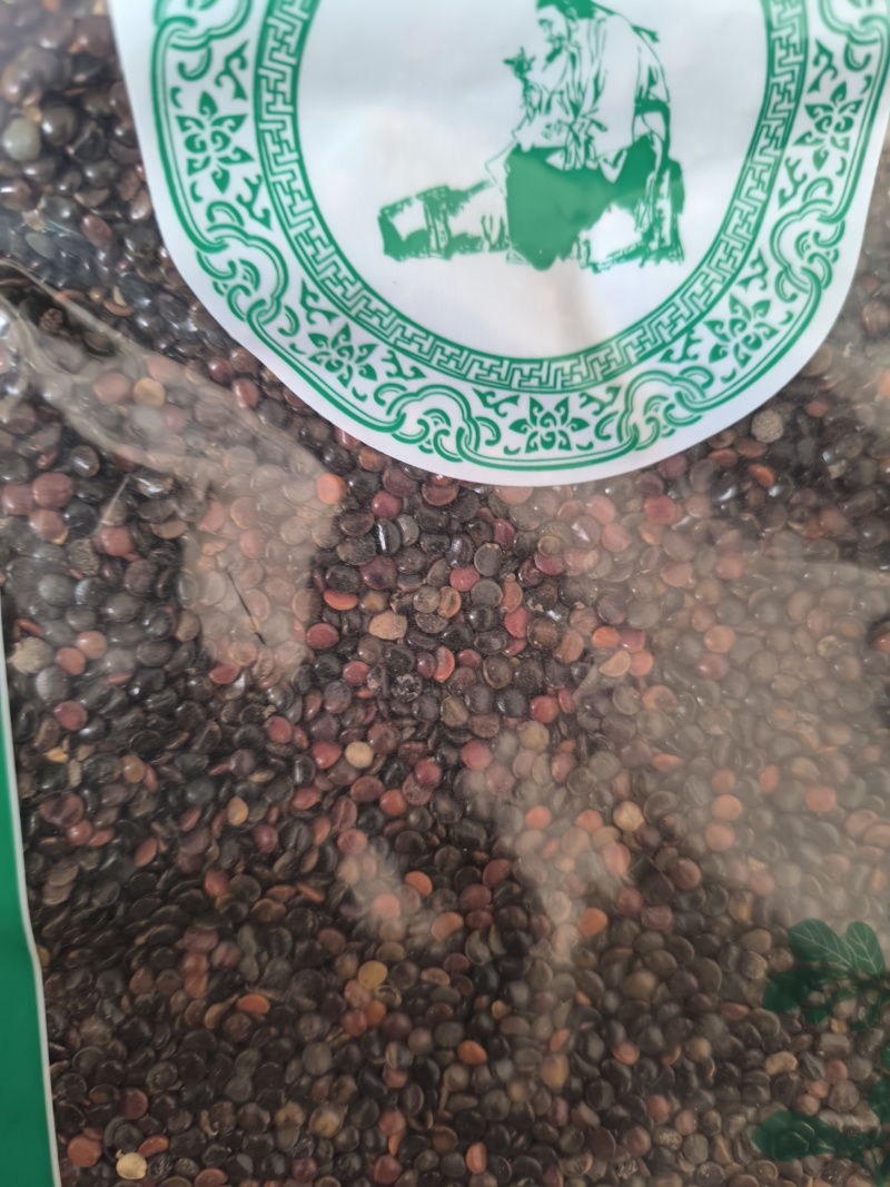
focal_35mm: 23
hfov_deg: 58.9
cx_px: 445
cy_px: 594
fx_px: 789
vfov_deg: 73.9
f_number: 1.65
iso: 1600
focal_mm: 6.14
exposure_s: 1/25
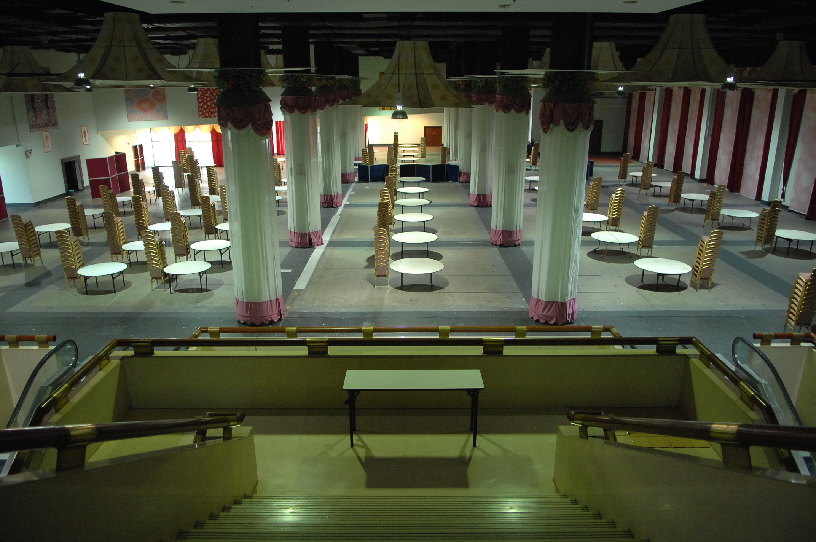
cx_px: 408
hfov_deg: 70.5
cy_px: 271
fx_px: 577
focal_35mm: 26
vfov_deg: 50.3
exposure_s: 1/25
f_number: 2.8
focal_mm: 17
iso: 800
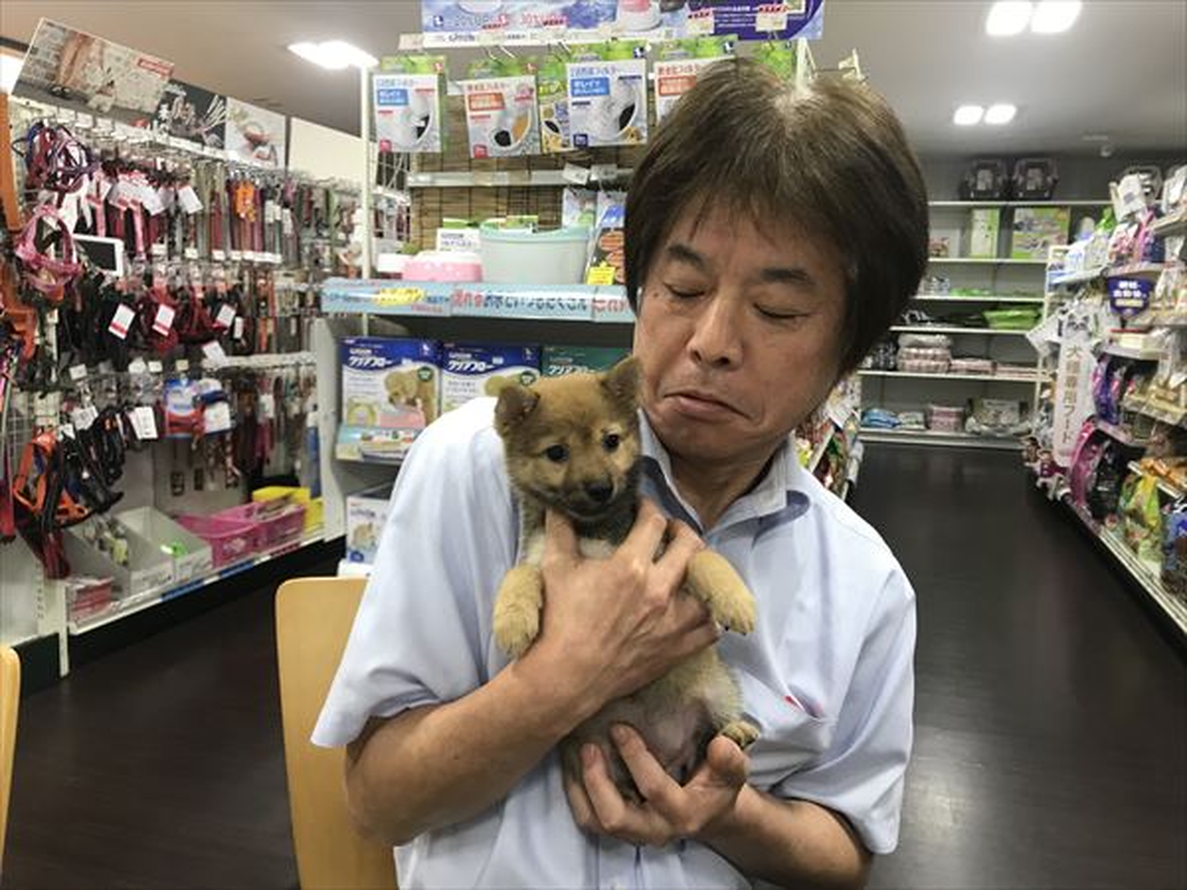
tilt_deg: -8.8
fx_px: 960
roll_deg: -2.2
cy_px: 445
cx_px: 594
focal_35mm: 28
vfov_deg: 49.7
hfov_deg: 63.4
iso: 40
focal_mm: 3.99
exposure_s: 1/28
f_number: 1.8
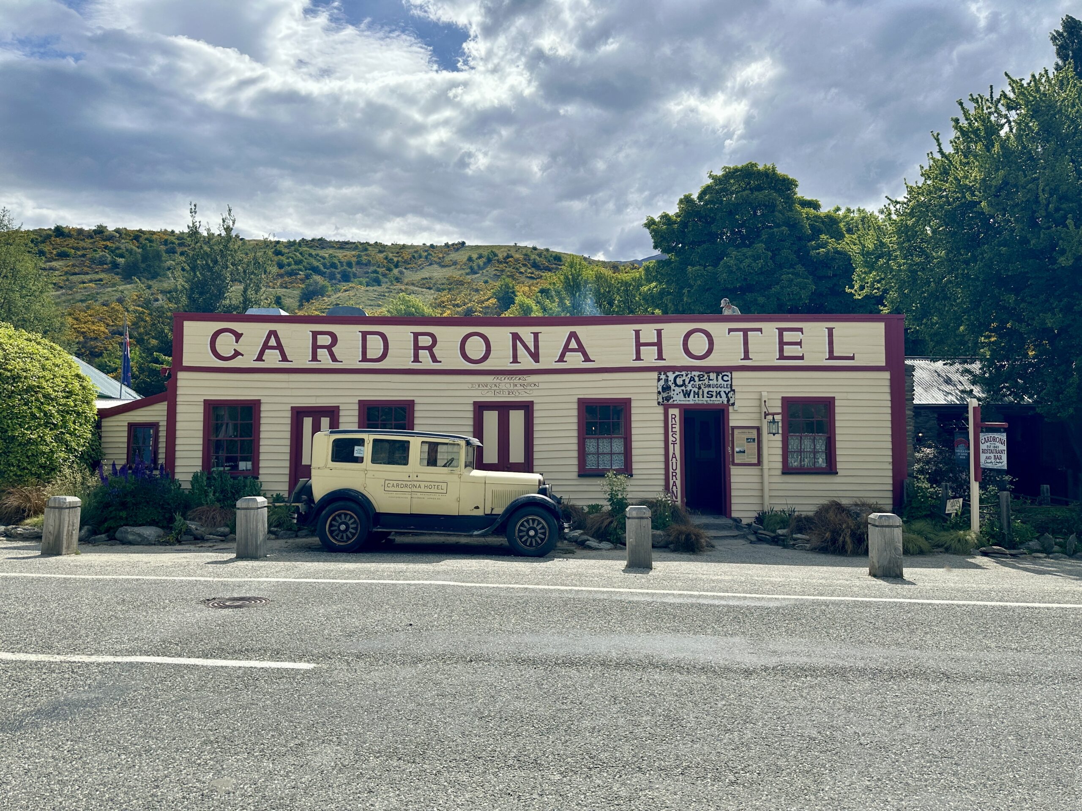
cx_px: 541
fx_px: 750
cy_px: 406
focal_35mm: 24
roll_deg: -0.1
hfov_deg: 71.6
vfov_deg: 56.8
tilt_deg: +2.7
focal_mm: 6.86
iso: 80
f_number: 1.78
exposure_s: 1/8197
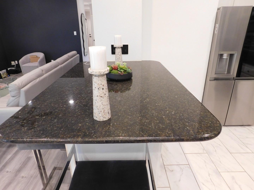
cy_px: 95
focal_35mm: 23
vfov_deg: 58.9
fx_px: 169
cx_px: 127
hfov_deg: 73.9
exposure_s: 1/30
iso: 320
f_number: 3
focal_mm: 4
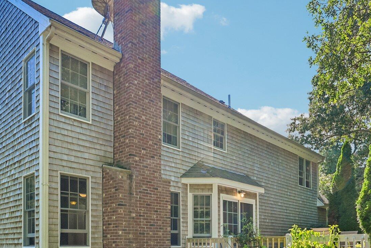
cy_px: 200
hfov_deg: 61.9
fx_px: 309
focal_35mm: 30
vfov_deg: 41.6
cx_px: 200
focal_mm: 16
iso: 400
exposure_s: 1/250
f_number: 8
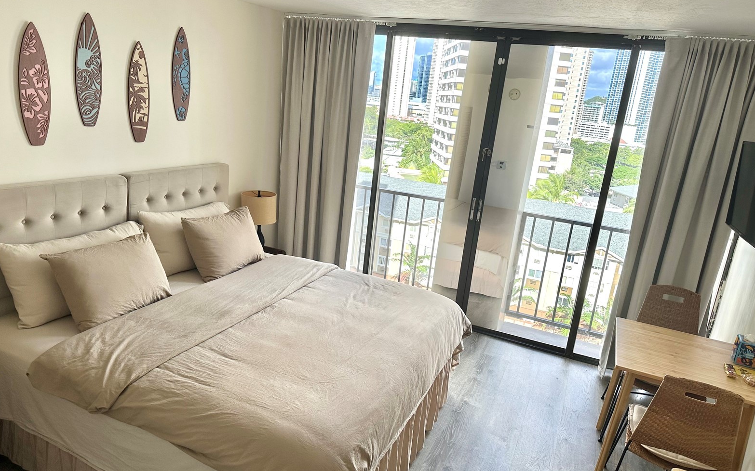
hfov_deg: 70.4
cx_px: 374
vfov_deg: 47.6
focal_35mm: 26
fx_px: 535
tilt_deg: -18.2
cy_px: 244
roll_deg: -6.0
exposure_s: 1/121
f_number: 1.78
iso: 80
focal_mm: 6.86
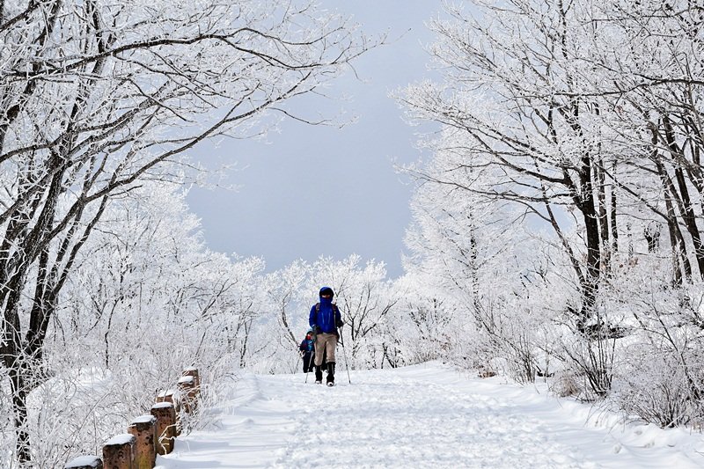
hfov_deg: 27.0
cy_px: 234
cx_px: 352
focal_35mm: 75
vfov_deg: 18.2
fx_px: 1466
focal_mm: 50
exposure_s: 1/400
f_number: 10
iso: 200
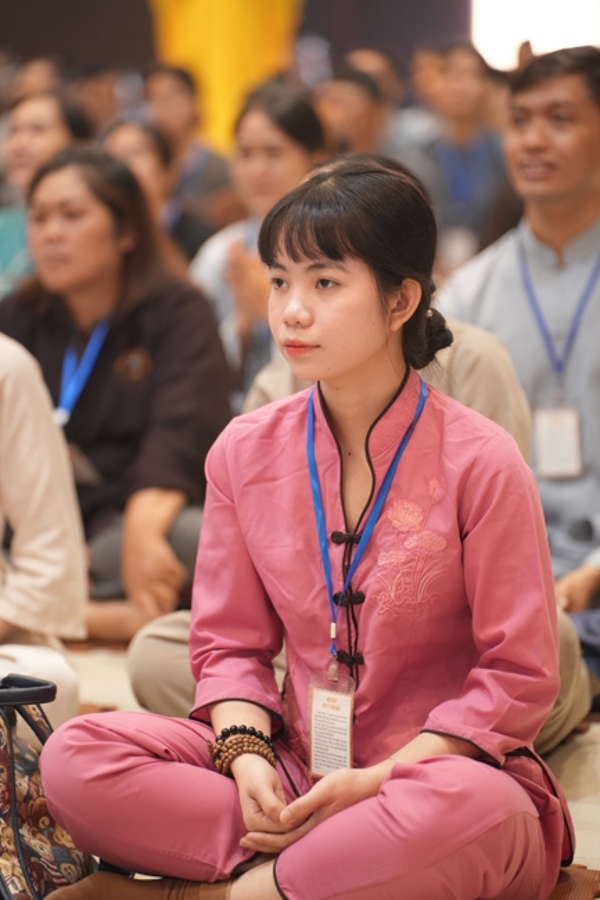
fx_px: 3226
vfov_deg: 15.9
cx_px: 300
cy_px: 450
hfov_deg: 10.6
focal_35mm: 129
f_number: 2.8
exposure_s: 1/80
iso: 1250
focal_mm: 129
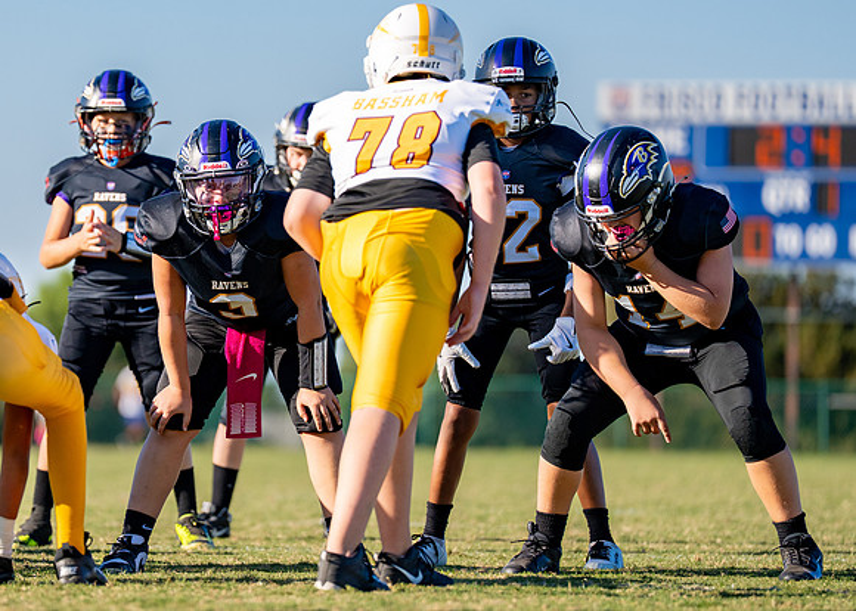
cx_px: 231
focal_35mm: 322
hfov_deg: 6.3
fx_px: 7820
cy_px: 305
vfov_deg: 4.5
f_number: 2.8
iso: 160
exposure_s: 1/3200
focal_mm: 200
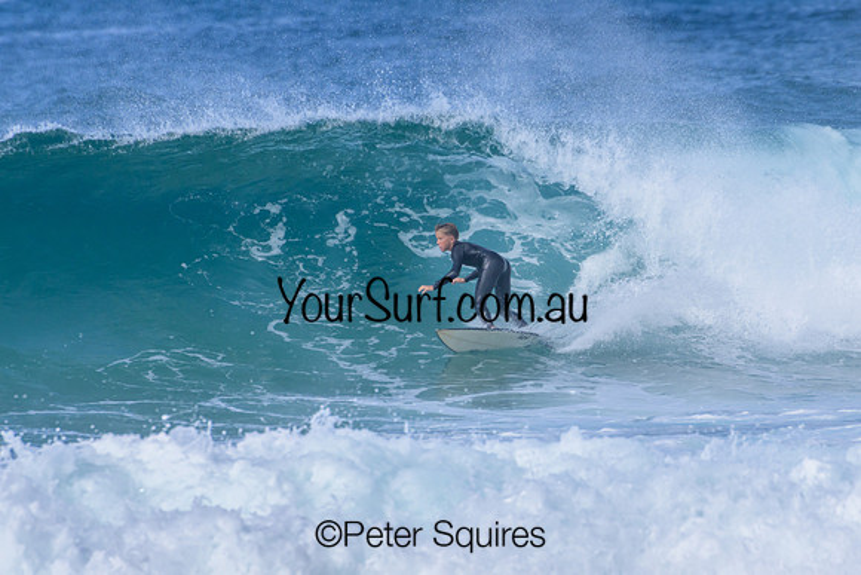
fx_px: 20333
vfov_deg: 1.6
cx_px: 430
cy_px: 288
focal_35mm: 850
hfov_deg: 2.4
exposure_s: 1/2000
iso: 1100
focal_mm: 850
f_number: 11
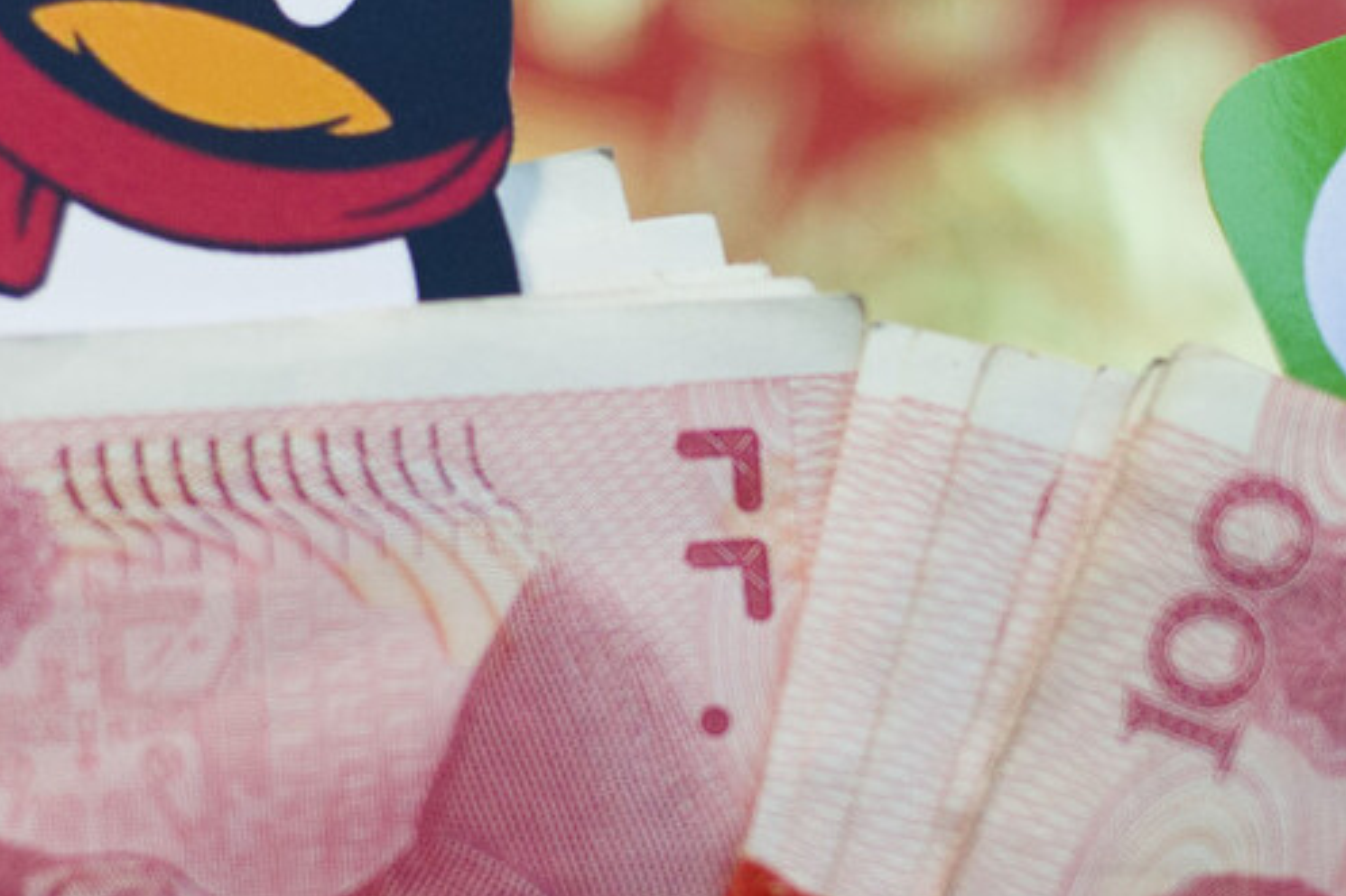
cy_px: 598
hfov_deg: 11.4
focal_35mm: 181
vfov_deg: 7.6
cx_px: 880
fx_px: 6765
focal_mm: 50
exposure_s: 1/800
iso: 640
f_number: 2.5
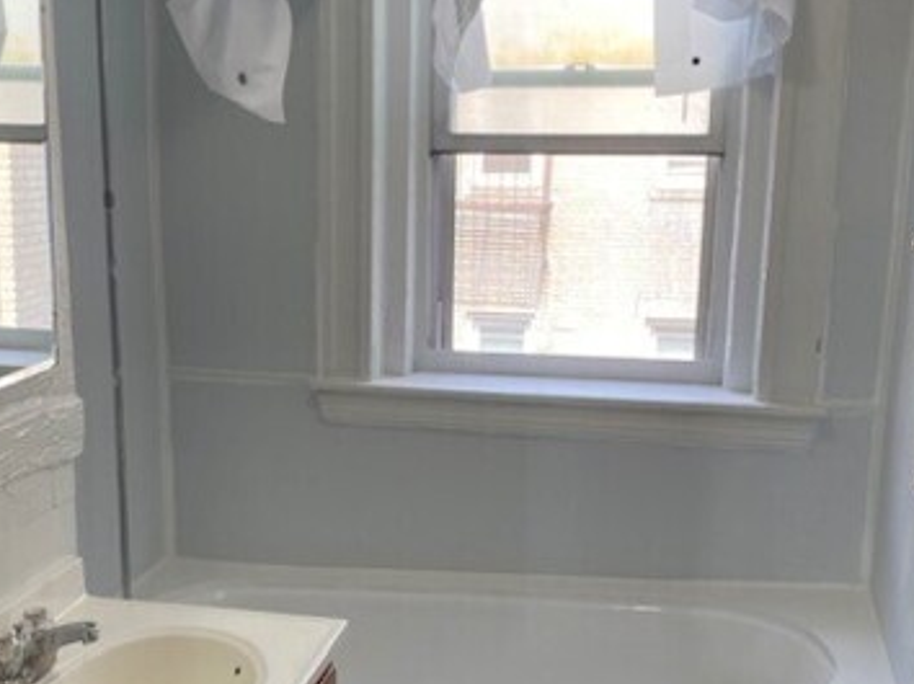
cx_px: 365
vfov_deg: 29.5
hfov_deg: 38.8
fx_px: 1293
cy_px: 434
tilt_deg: -10.8
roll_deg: +0.1
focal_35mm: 49
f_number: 1.8
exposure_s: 1/122
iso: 50
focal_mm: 4.25
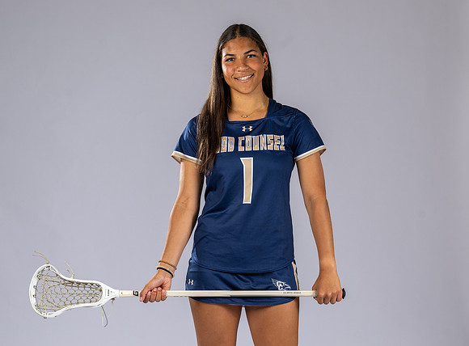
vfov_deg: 11.7
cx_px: 265
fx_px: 1695
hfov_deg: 15.7
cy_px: 208
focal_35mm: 126
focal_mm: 90
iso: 250
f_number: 6.3
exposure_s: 1/200
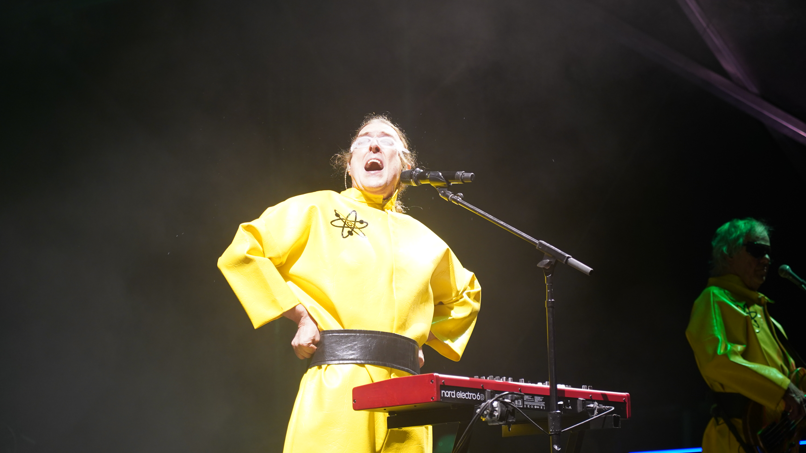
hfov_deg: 19.3
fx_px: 2372
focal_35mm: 111
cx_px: 403
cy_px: 239
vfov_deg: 10.9
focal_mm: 105
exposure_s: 1/160
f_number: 4
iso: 1250
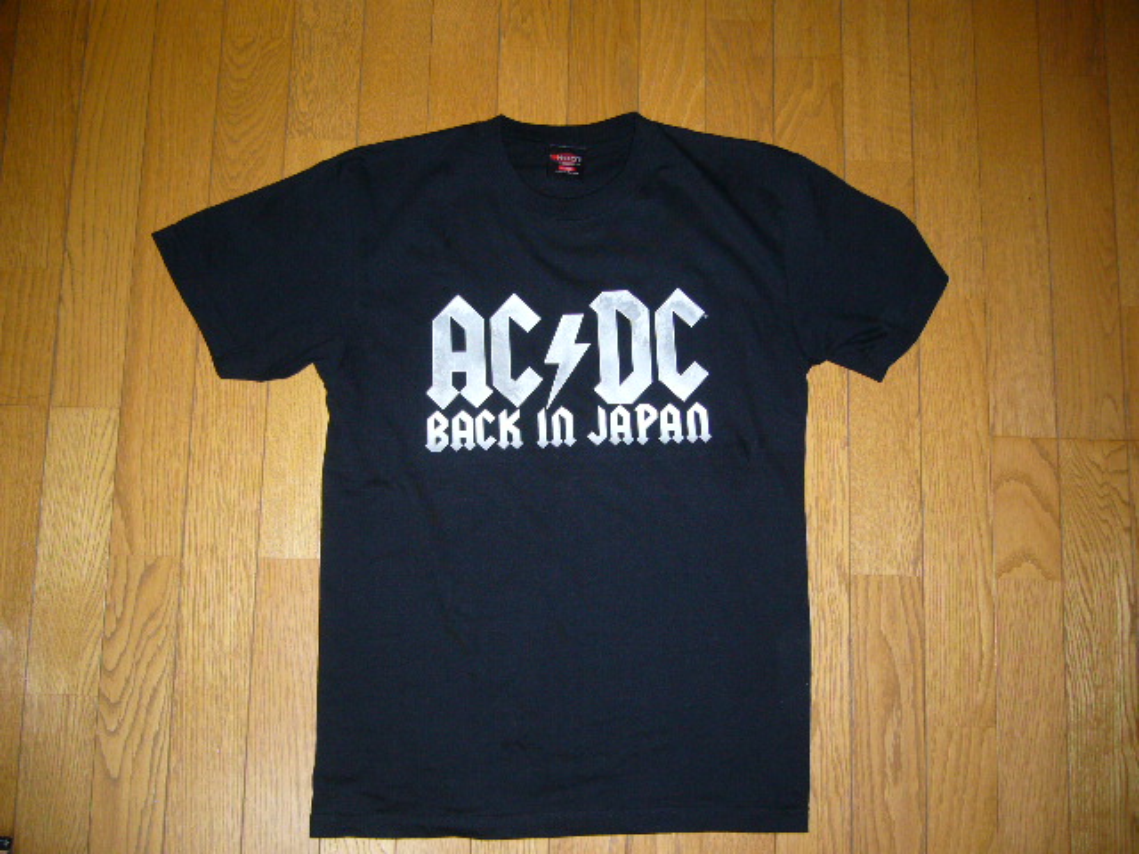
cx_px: 570
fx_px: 1152
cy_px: 427
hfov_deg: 52.6
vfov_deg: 40.7
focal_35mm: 35
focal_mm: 5.8
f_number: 2.8
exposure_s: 1/60
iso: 160
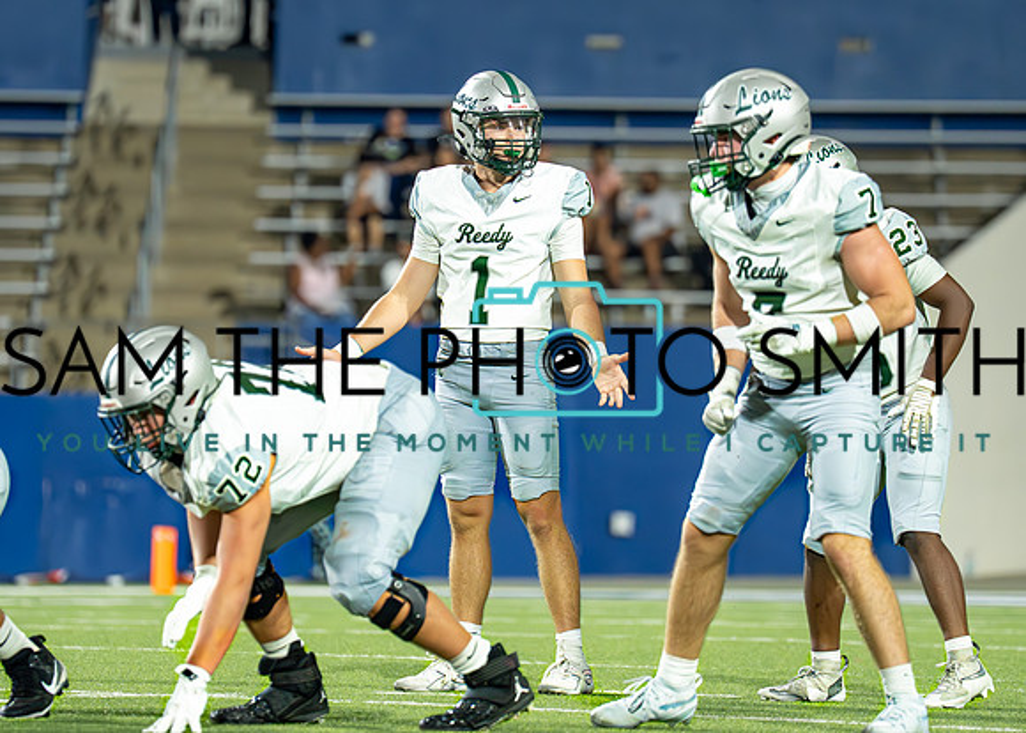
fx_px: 10110
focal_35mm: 347
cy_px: 319
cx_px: 526
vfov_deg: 4.1
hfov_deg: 5.8
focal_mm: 185
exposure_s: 1/1600
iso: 3200
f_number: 2.8
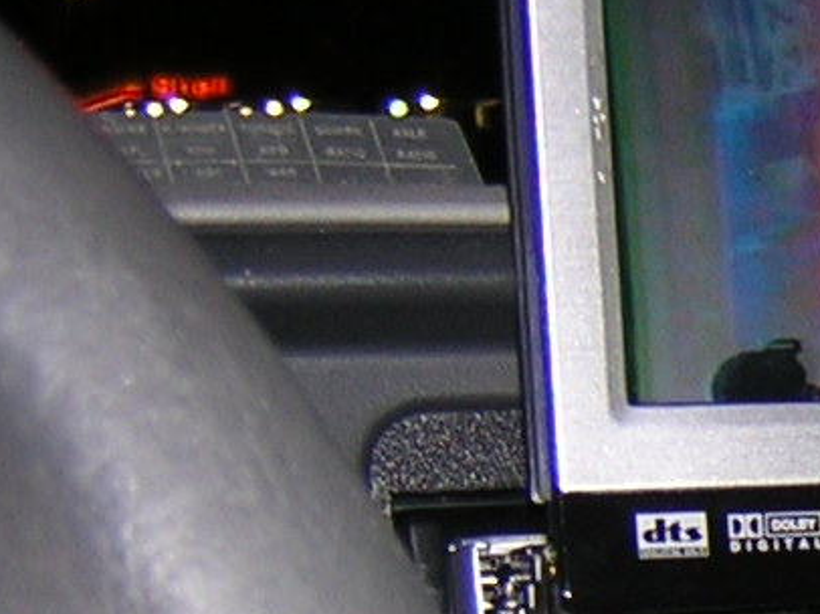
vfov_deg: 10.2
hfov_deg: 12.9
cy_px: 782
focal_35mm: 142
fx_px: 3362
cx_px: 1381
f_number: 2.6
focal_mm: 4.7
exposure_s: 1/60.1
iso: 100
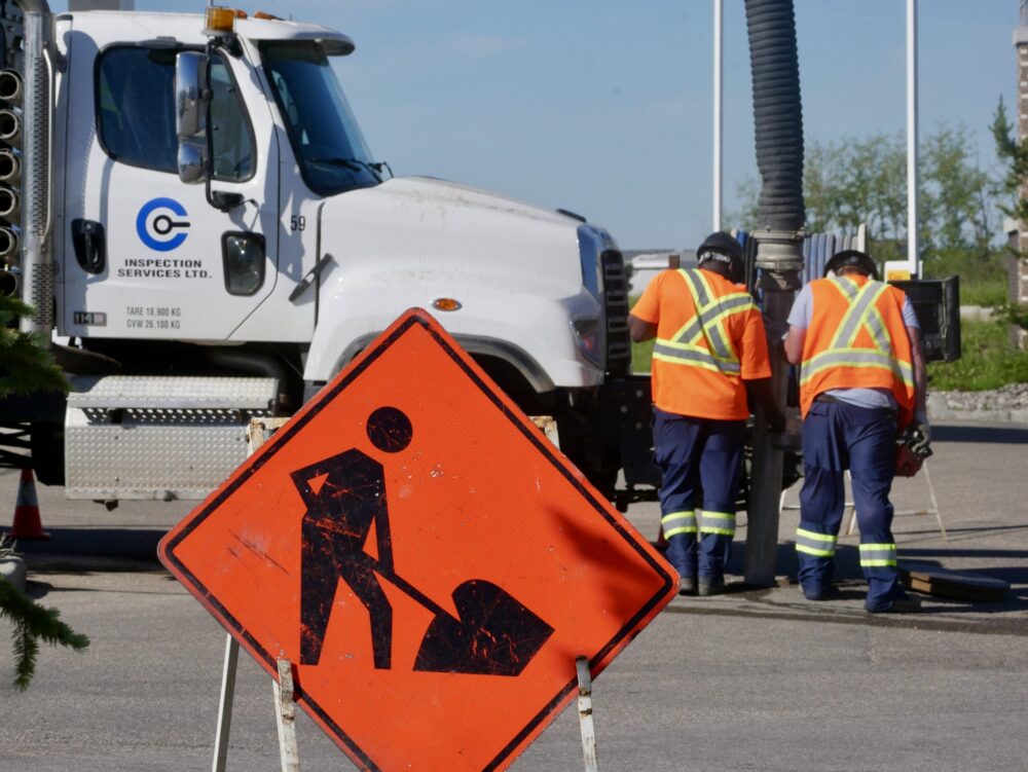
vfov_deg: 9.9
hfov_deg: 13.2
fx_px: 4457
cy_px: 386
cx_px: 514
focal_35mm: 150
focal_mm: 75
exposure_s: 1/800
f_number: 9
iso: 200
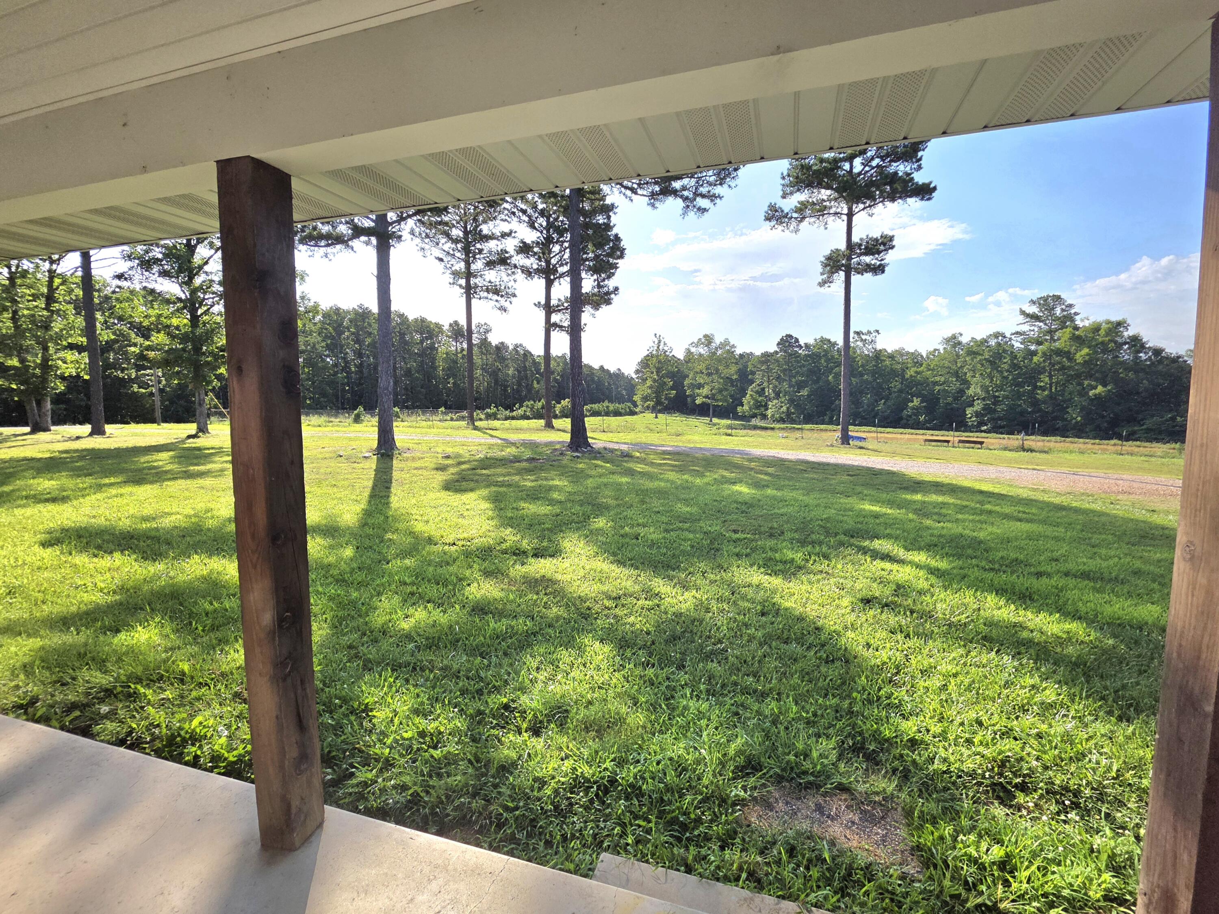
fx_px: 458
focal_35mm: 13
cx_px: 610
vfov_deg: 89.9
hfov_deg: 106.2
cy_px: 457
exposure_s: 1/2500
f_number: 1.9
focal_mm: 2.2
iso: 40
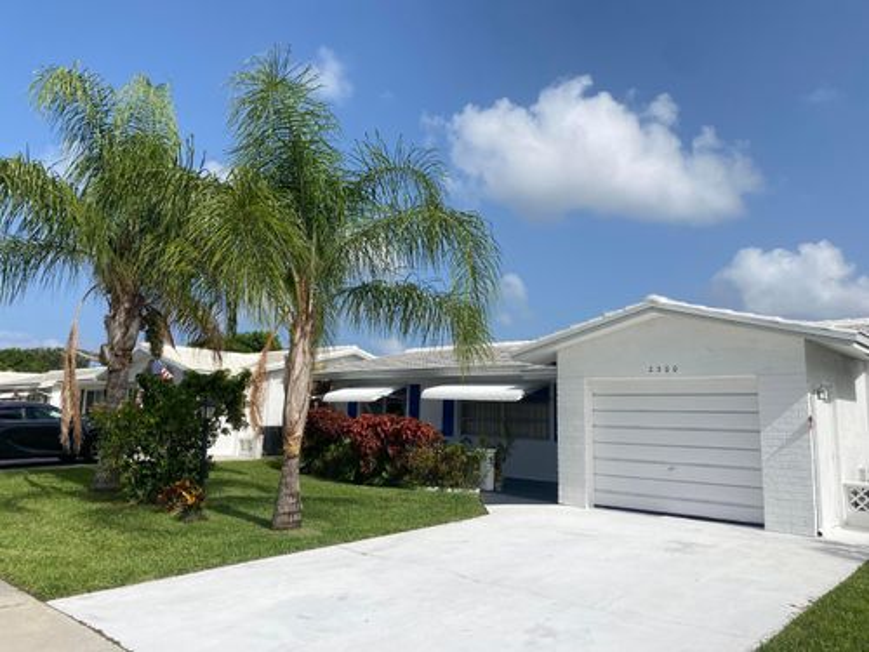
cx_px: 434
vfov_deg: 53.1
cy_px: 326
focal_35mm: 26
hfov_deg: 67.3
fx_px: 653
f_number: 1.8
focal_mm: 4.25
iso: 32
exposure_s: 1/5236
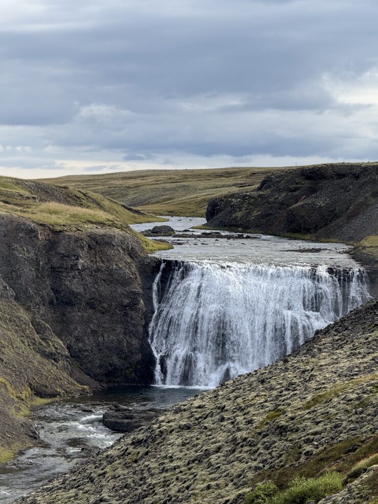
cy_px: 261
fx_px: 1820
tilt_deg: -1.9
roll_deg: -1.0
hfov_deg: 11.9
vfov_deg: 15.8
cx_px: 196
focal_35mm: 125
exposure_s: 1/1167
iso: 64
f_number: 2.8
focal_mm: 15.66
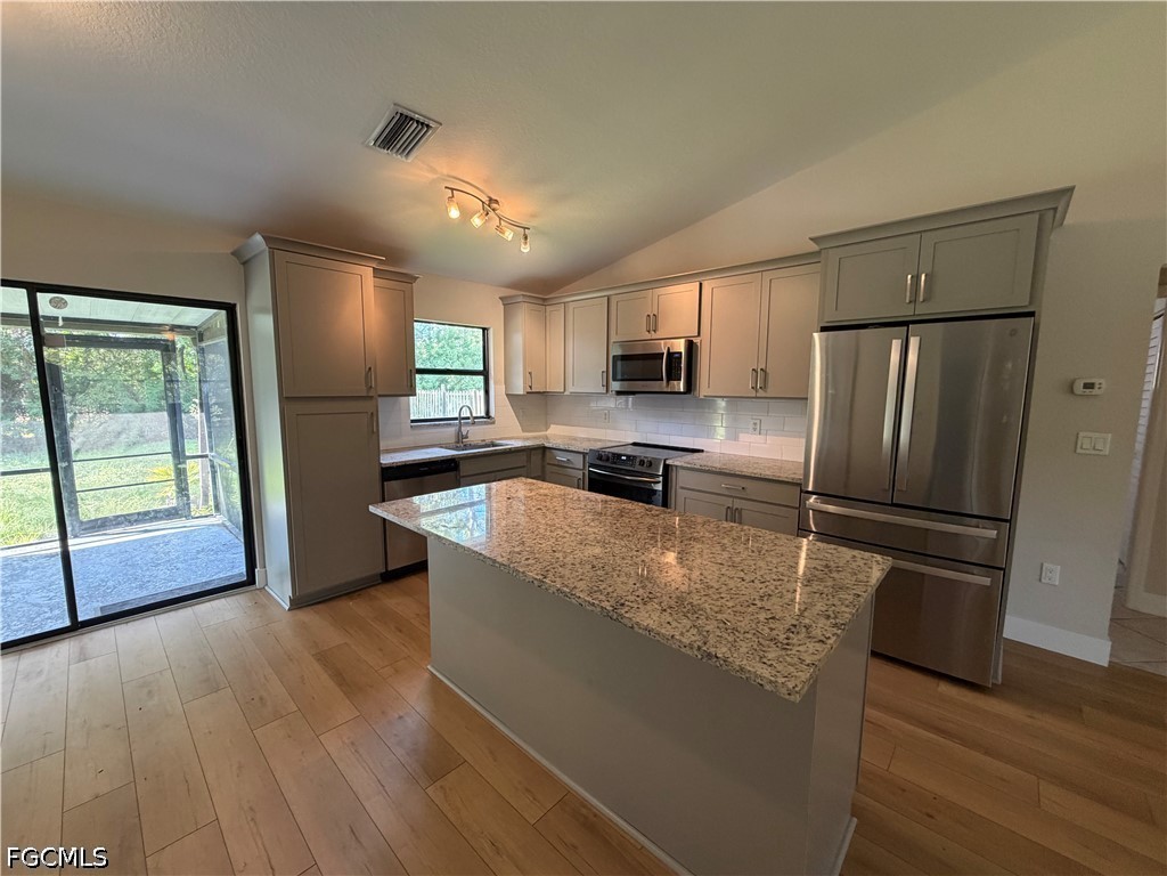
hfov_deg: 102.1
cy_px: 438
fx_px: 472
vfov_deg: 85.7
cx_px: 584
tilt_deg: -6.4
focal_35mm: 14
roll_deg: +0.1
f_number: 2.2
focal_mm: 2.22
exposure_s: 1/60
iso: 320
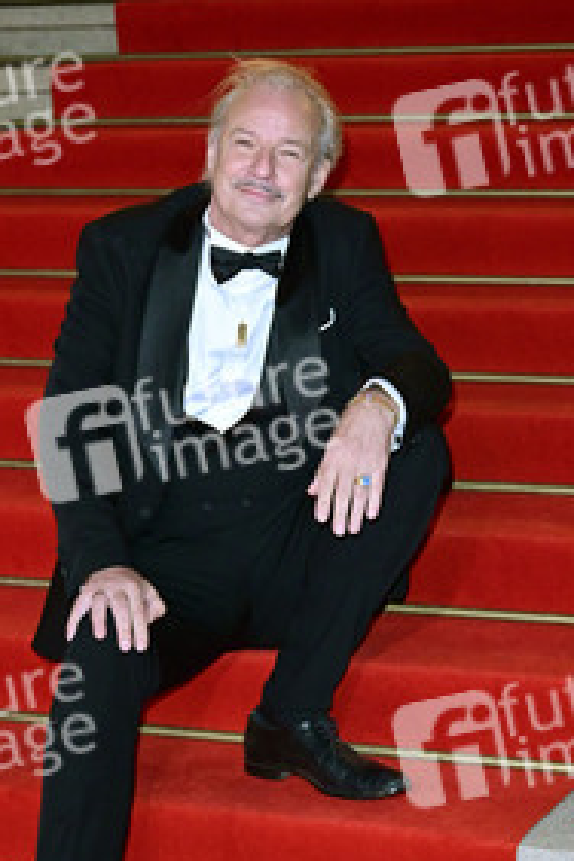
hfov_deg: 16.1
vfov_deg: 23.8
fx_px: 2033
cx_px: 272
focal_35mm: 85
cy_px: 583
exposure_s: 1/160
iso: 5000
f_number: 3.5
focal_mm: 60
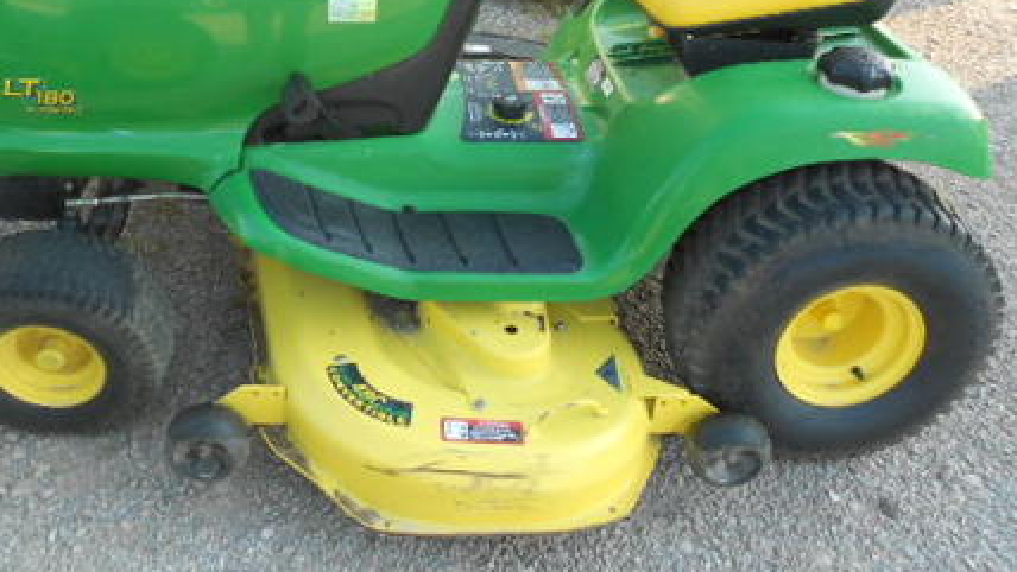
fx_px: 971
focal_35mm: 36
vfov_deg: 31.9
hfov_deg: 55.2
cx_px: 456
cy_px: 109
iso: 80
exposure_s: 1/80
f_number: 3.2
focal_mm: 4.6
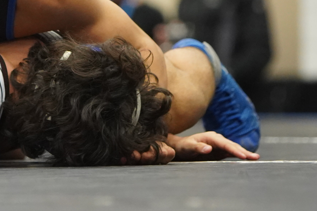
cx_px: -27
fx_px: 4595
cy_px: -45
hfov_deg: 3.9
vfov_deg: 2.6
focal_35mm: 522
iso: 5000
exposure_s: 1/640
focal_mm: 153
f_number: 2.8
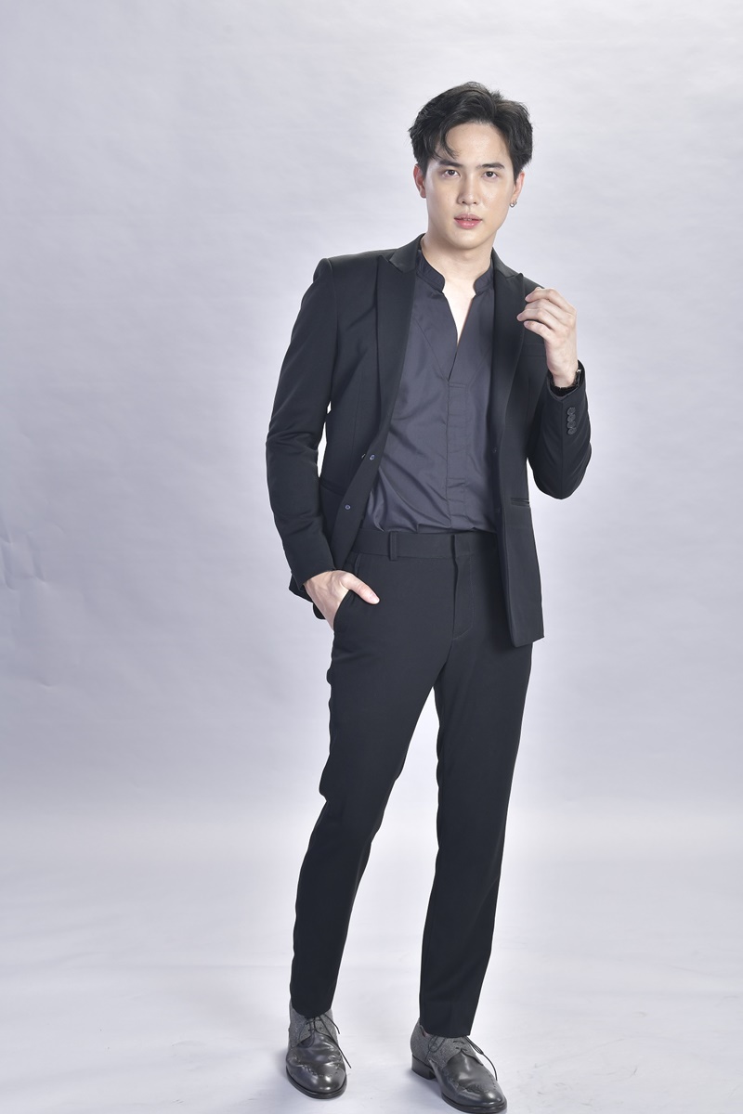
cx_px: 372
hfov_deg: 19.5
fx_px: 2167
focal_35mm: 70
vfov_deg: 28.8
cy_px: 557
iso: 200
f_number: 8
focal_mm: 70
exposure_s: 1/160
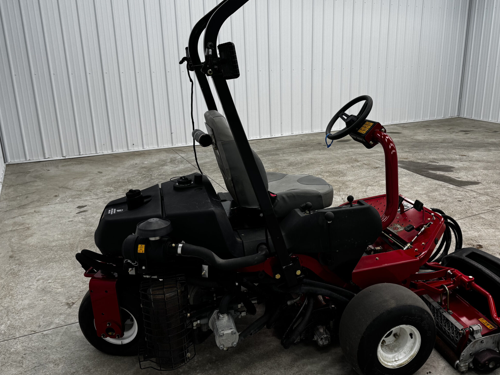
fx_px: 433
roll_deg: -0.5
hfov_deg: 59.5
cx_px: 300
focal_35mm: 30
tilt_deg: -17.1
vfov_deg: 46.8
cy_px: 181
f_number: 1.78
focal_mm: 6.76
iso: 80
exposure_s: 1/120
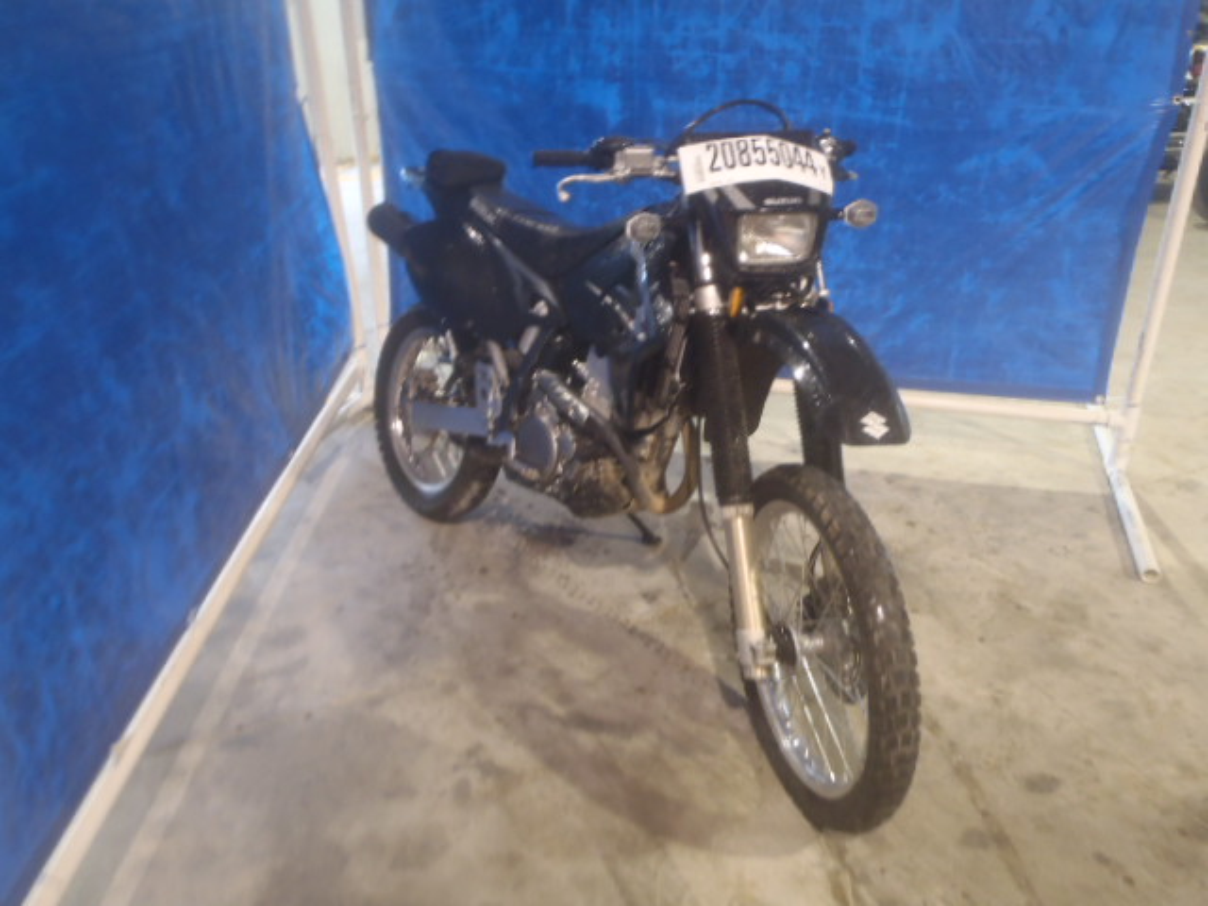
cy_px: 453
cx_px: 604
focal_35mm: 28
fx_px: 977
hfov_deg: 63.4
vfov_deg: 49.7
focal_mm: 5
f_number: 3.5
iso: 200
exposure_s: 1/5
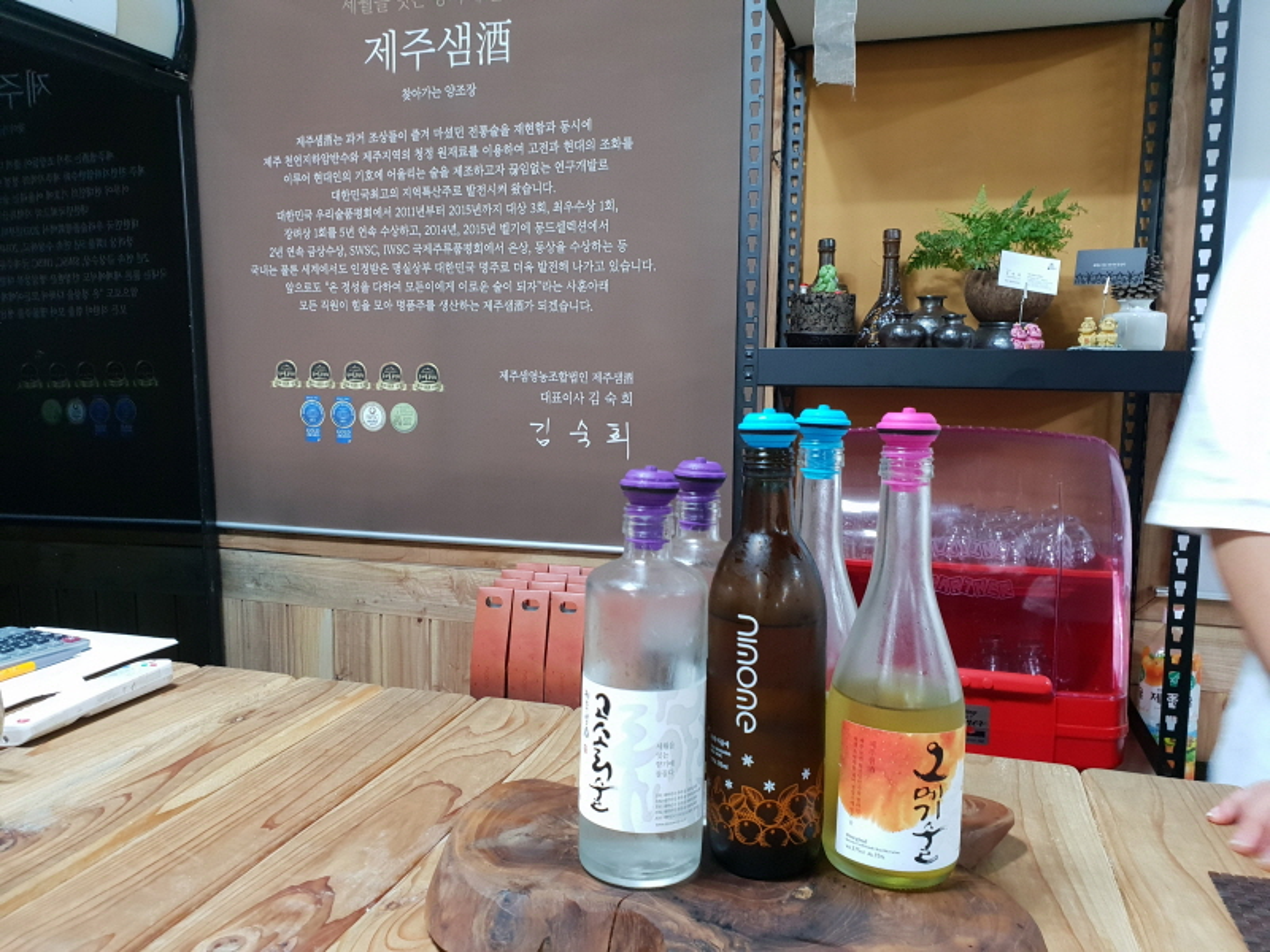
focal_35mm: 26
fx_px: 954
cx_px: 635
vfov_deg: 53.1
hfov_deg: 67.3
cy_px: 476
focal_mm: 4.3
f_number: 2.4
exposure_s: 1/24
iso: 320
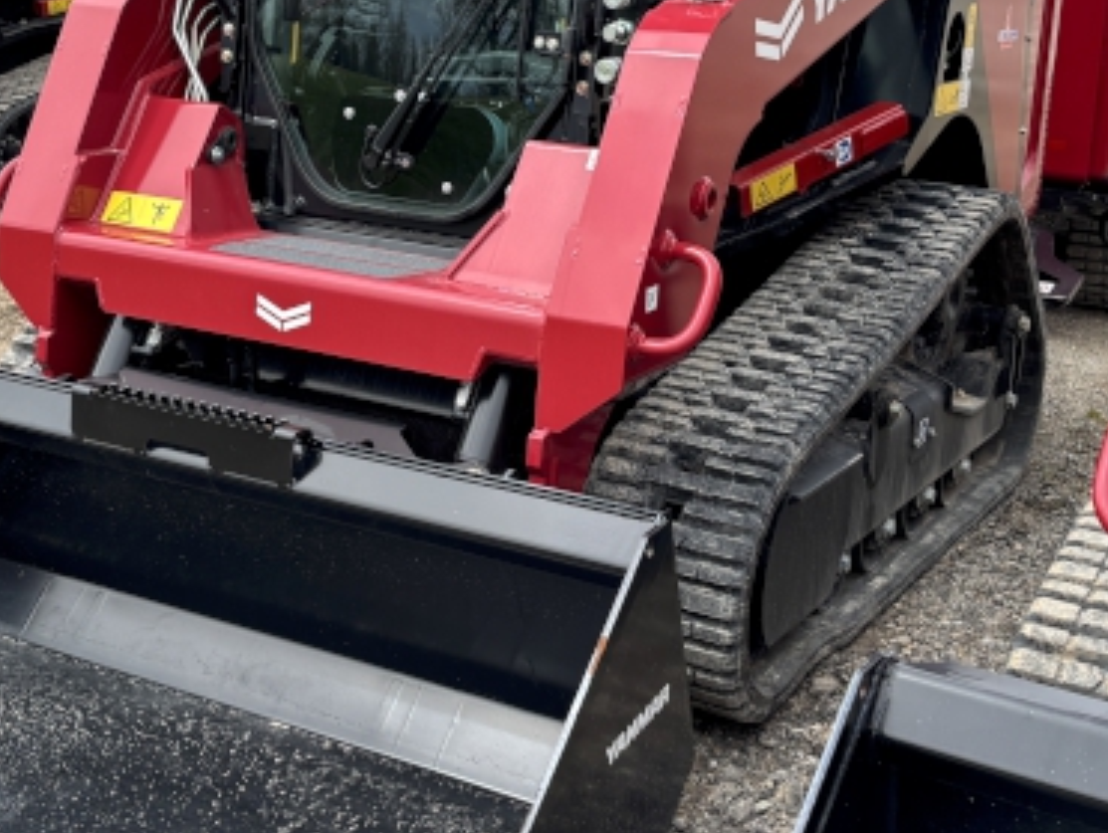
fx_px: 1794
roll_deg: -2.0
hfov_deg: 34.2
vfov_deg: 26.0
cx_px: 451
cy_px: 287
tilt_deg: -13.0
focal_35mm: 56
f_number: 1.6
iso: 50
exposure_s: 1/961
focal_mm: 5.96
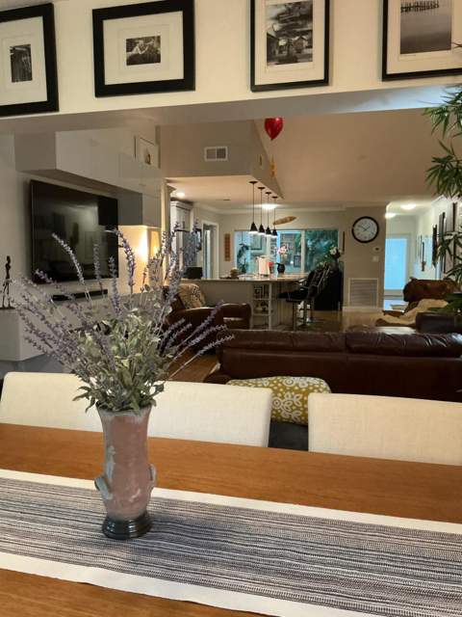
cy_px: 308
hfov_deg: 48.2
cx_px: 231
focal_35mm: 29
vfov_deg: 61.7
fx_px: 516
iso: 250
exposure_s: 1/60
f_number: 1.8
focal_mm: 3
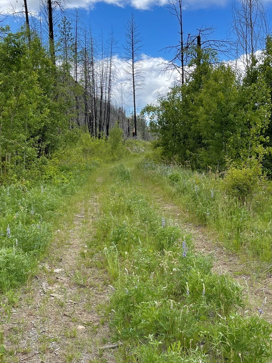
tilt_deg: -10.4
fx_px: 430
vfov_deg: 45.6
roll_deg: +0.7
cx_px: 142
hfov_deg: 35.1
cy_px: 216
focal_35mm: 41
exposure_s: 1/1575
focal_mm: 5.1
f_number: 1.6
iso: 32
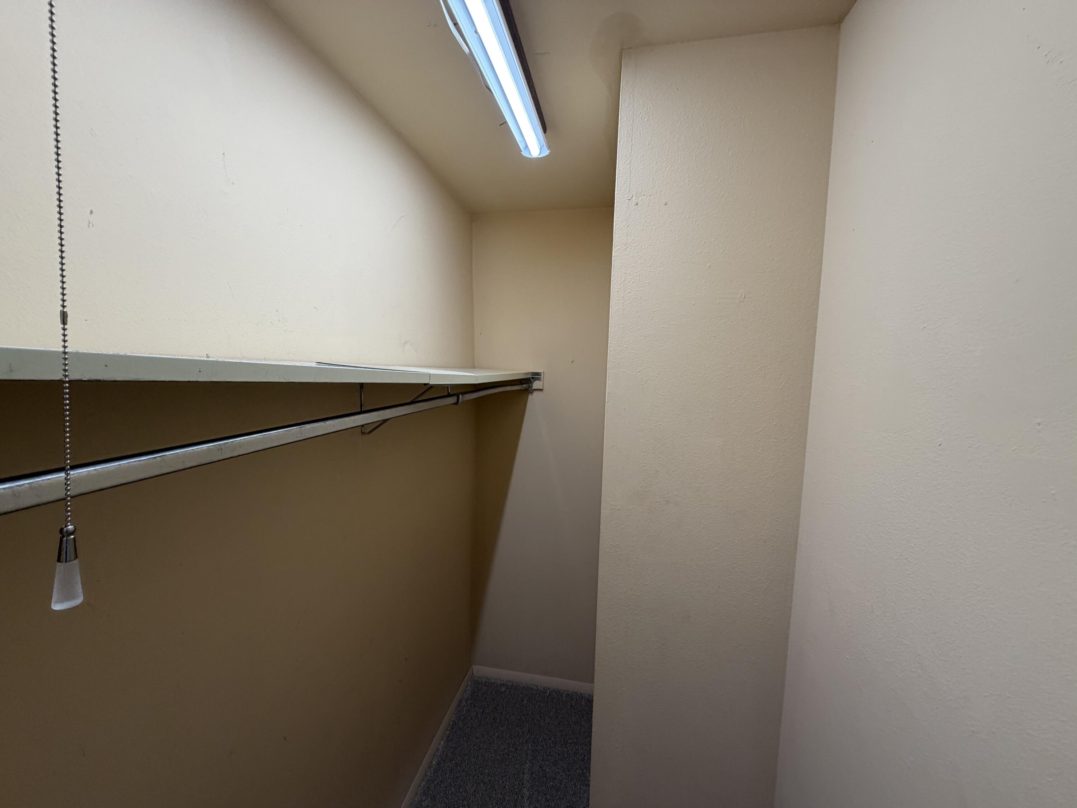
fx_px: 436
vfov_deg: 85.7
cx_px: 538
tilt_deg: -8.2
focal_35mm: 14
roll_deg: -1.2
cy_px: 404
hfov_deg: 102.1
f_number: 2.2
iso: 100
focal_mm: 2.22
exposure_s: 1/120
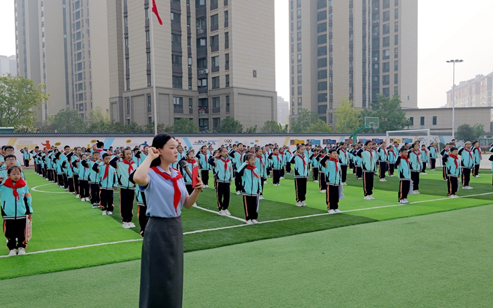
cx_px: 255
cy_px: 170
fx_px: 417
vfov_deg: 40.5
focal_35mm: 31
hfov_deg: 61.2
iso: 100
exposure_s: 1/400
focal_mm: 28
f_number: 5
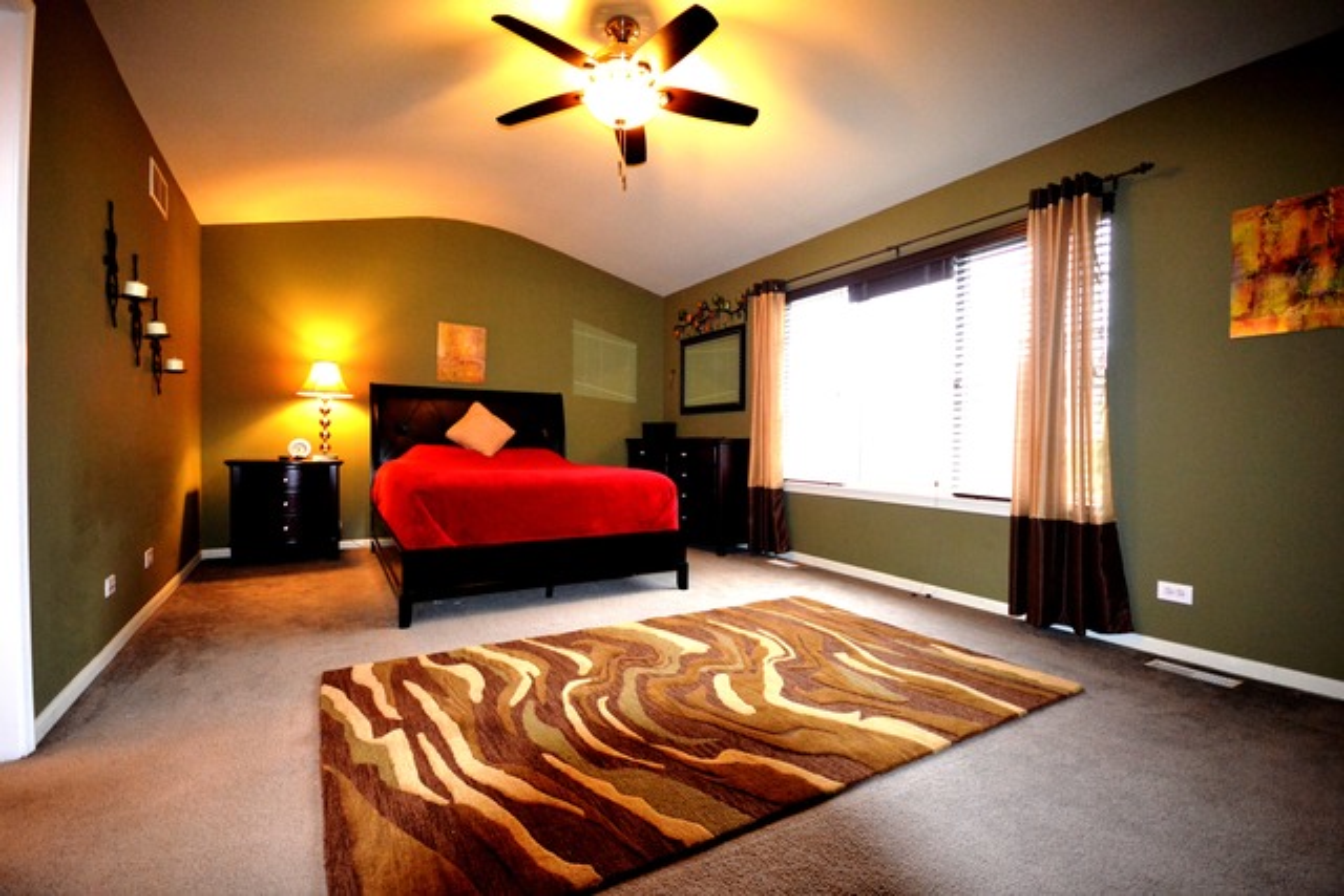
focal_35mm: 15
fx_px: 560
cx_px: 672
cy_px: 448
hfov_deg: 100.4
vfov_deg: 77.4
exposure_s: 1/60
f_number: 4
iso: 2000
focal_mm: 10
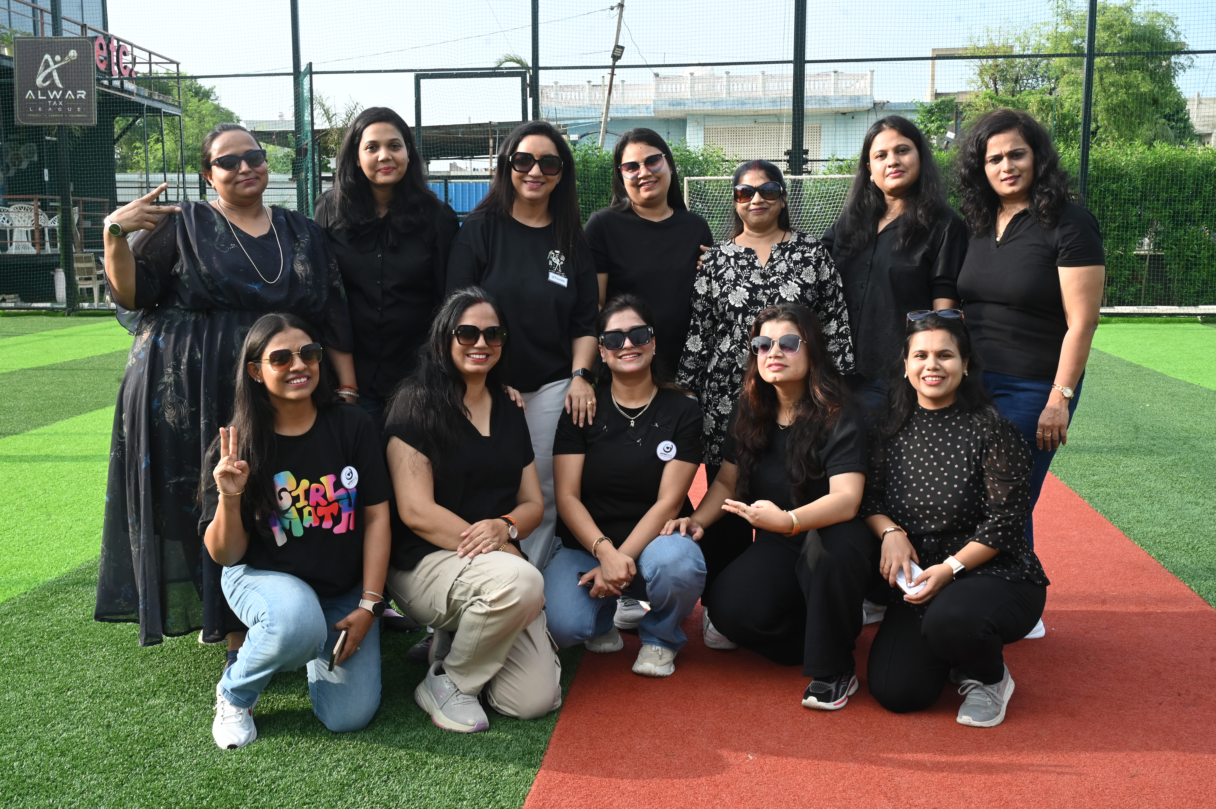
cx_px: 608
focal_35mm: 37
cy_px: 404
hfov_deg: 51.9
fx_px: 1249
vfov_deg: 35.9
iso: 1000
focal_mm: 37
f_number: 13
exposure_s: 1/250
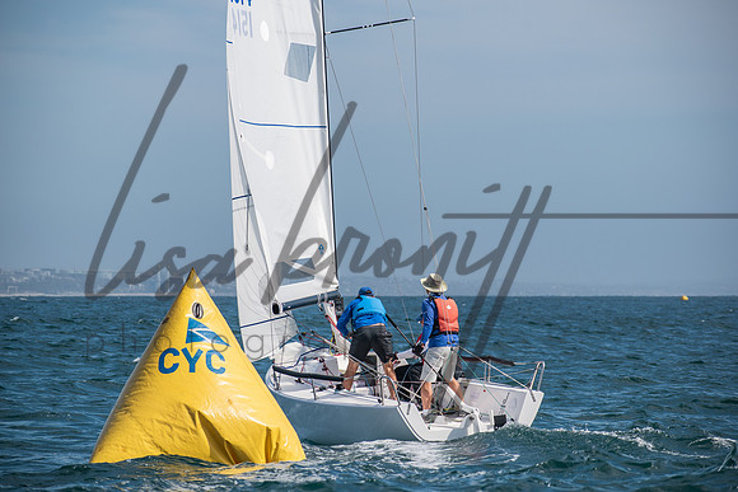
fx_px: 3691
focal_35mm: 180
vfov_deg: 7.6
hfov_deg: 11.4
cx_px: 369
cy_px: 246
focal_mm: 120
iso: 200
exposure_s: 1/1000
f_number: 6.3
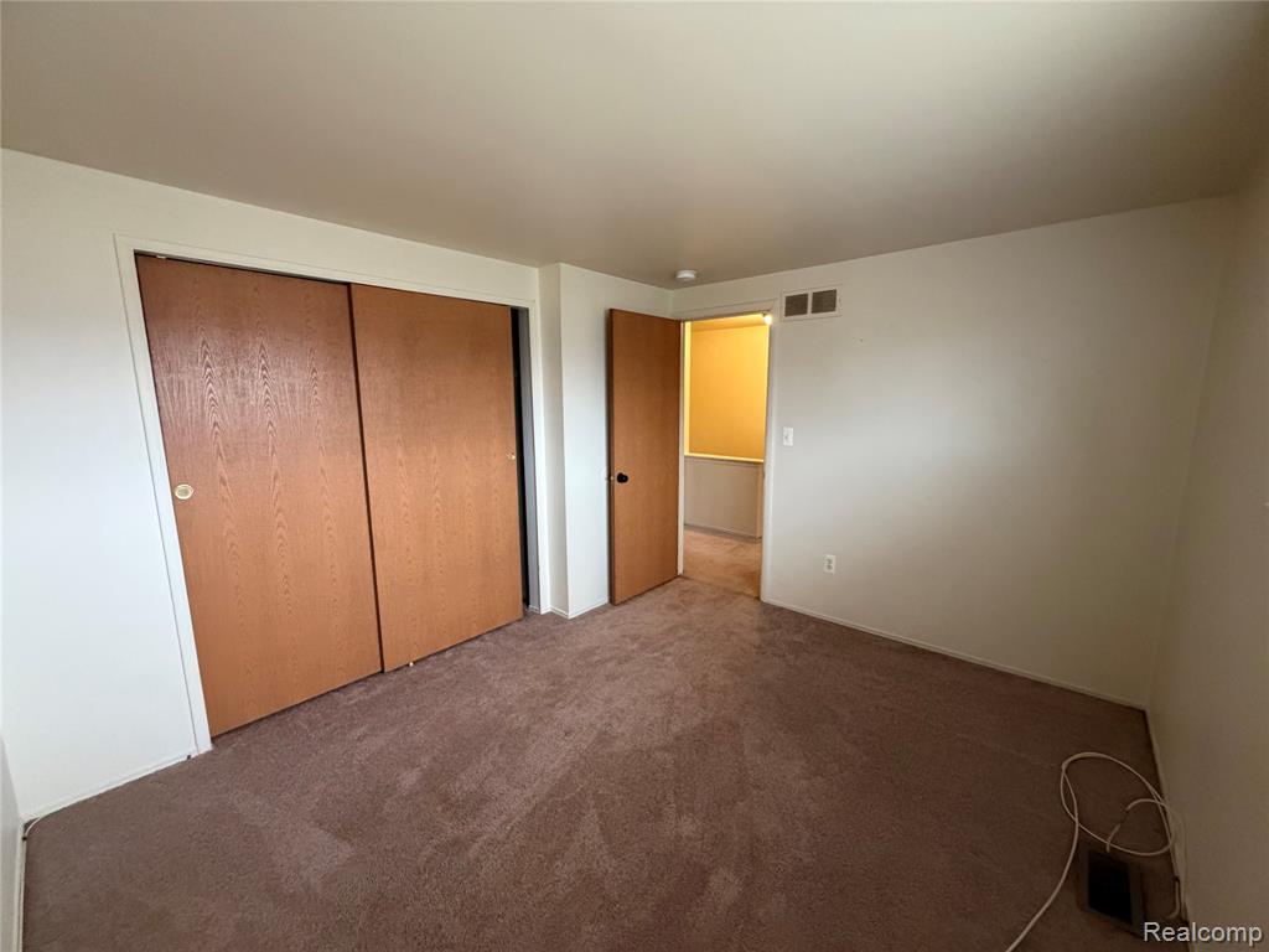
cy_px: 476
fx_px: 513
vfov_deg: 85.7
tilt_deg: -8.2
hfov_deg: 102.1
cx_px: 634
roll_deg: +0.1
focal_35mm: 14
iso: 640
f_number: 2.2
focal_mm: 2.22
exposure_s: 1/60
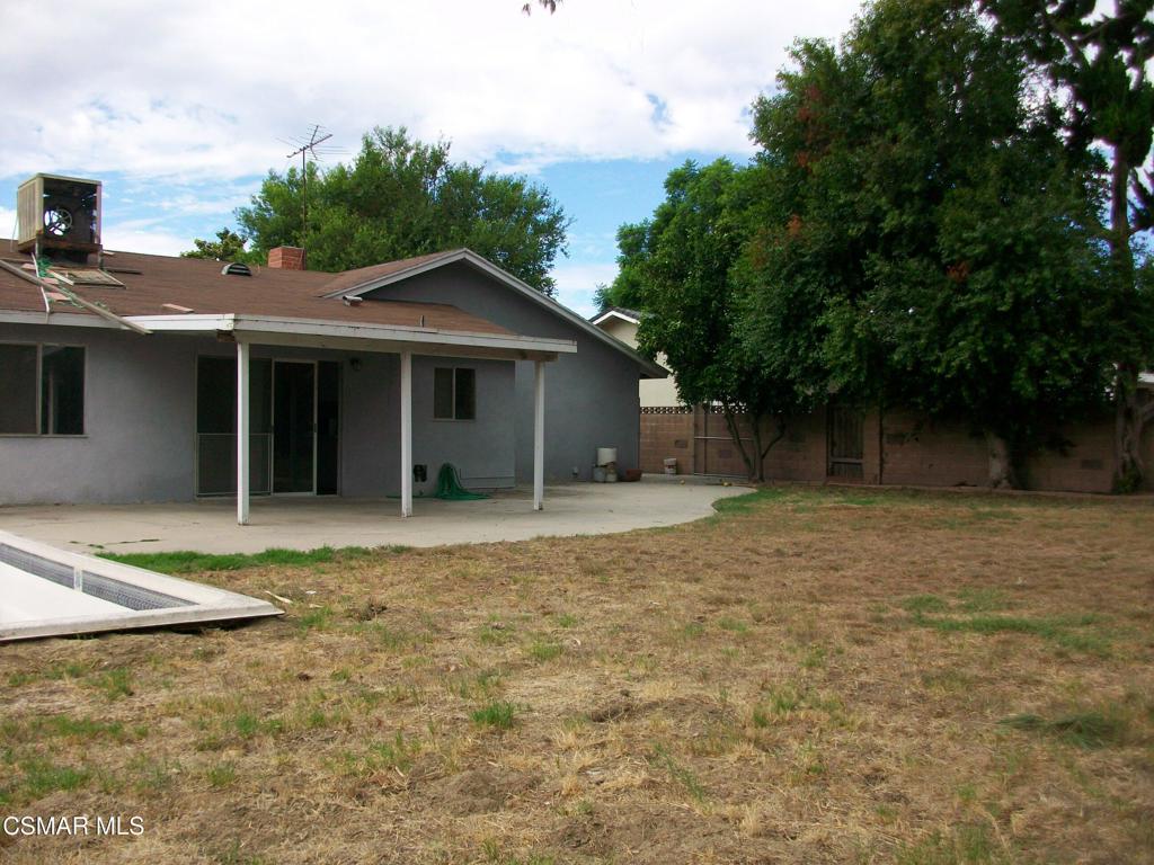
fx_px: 1067
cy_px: 432
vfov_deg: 44.2
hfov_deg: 56.8
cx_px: 577
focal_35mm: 32
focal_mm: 5.7
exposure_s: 1/640
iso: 64
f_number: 2.8
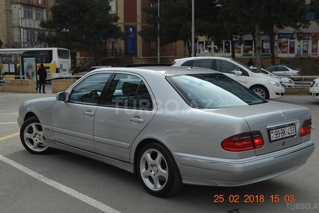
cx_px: 162
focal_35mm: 49
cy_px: 107
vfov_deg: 27.5
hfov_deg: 40.3
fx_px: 434
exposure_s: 1/250
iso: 160
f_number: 8
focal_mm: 32
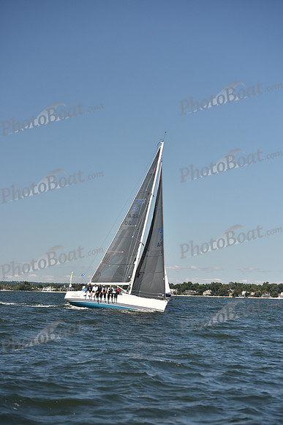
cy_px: 212
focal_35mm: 85
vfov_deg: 23.9
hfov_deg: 16.1
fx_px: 1002
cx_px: 142
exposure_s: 1/1250
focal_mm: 85
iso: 250
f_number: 4
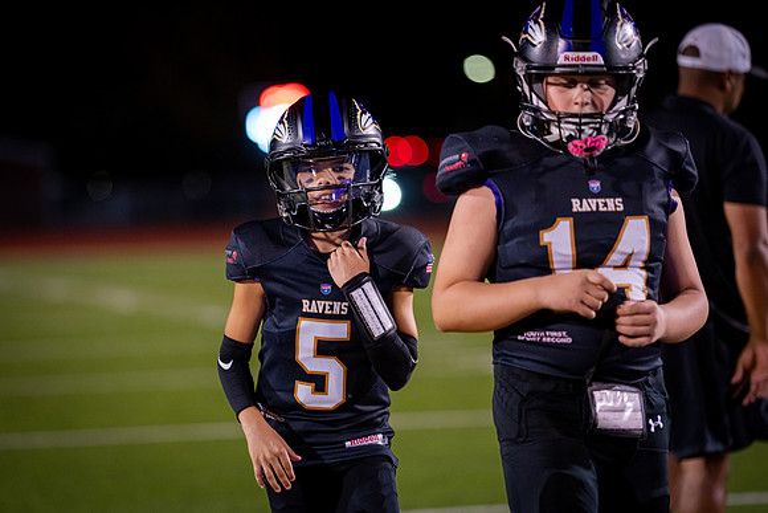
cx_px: 353
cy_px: 274
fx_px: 3154
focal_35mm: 148
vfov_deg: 9.3
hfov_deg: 13.9
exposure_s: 1/1000
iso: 1250
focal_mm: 135
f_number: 1.8
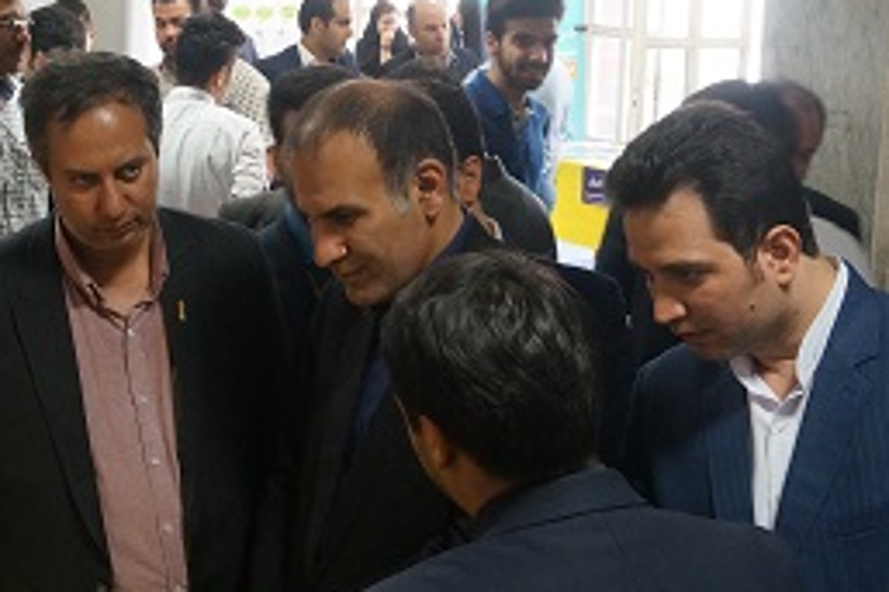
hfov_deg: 26.9
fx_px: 1801
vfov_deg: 18.6
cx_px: 114
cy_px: 211
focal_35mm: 73
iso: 1600
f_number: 6.3
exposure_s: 1/40
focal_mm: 25
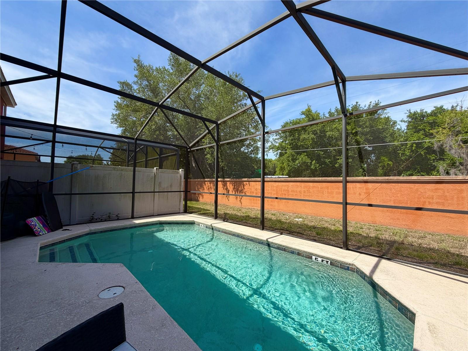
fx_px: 189
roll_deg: -0.5
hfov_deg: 102.1
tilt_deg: +3.3
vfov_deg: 85.7
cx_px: 234
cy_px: 176
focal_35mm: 14
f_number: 2.2
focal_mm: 2.22
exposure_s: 1/770
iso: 40
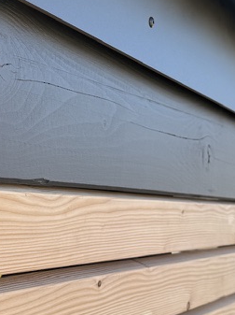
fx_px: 662
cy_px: 50
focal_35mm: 73
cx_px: 91
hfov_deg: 20.1
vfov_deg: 26.1
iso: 80
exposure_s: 1/900
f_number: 1.78
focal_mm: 6.76
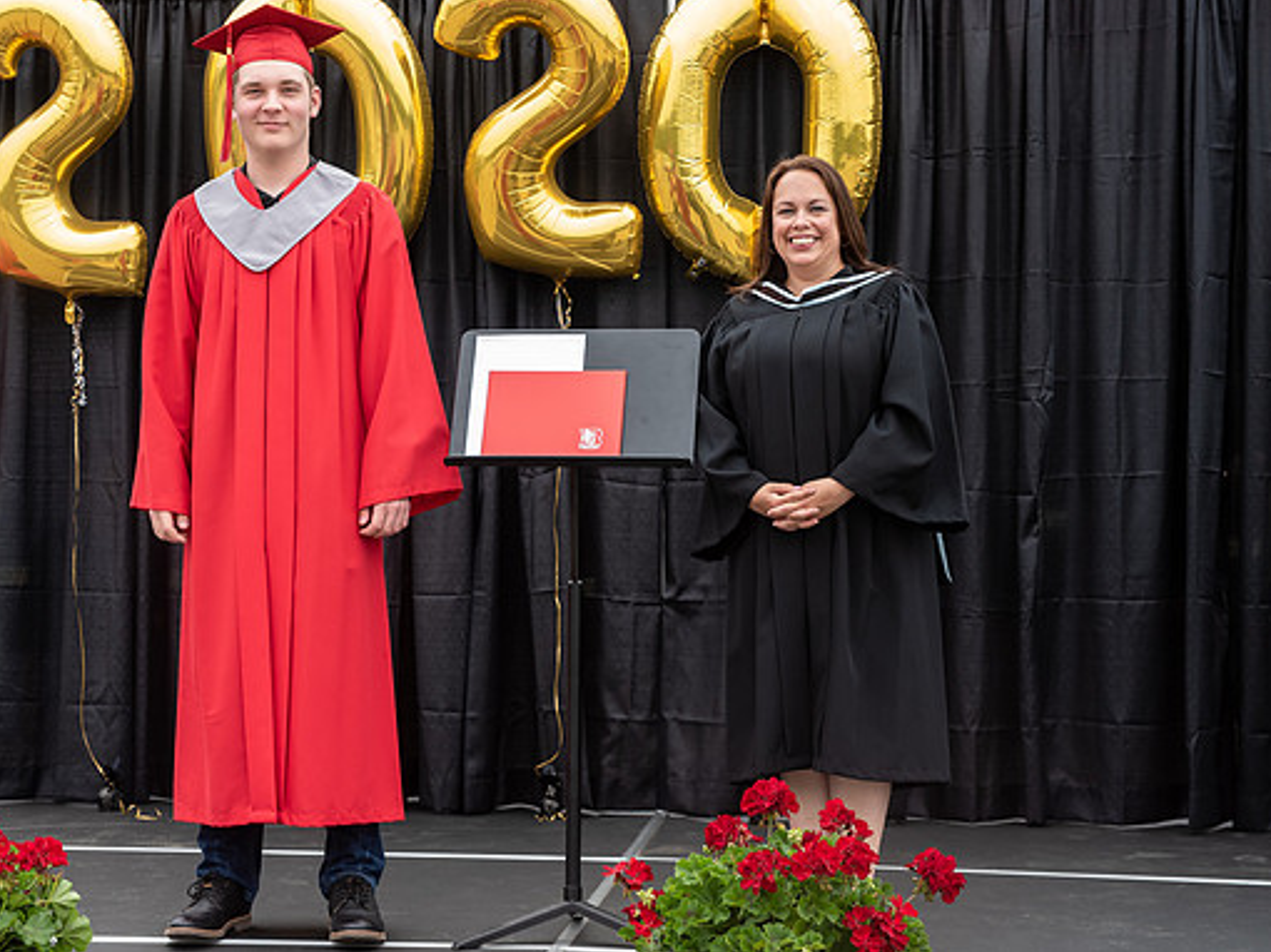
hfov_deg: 26.3
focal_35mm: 74
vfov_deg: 19.9
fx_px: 2716
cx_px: 472
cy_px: 477
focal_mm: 56
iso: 500
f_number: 5
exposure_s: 1/320
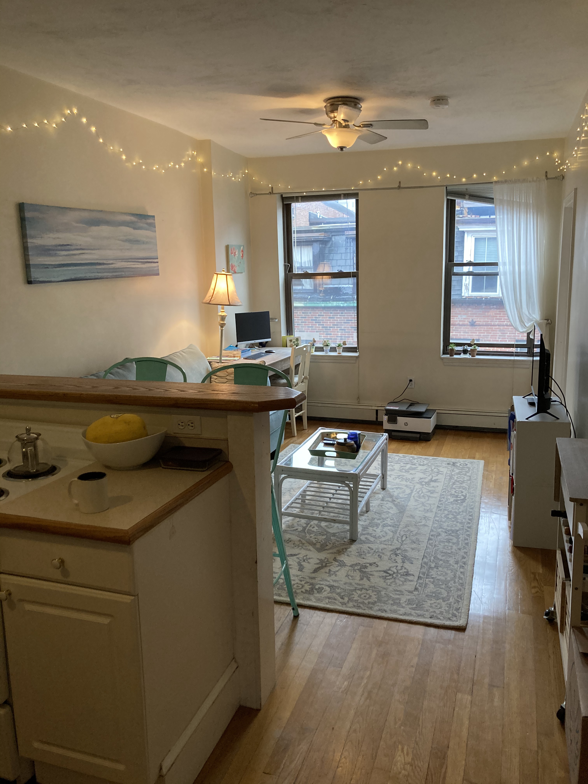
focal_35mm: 28
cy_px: 392
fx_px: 634
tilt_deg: -9.9
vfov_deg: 63.4
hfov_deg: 49.7
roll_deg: +0.9
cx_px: 294
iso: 160
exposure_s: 1/60
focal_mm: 3.99
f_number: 1.8
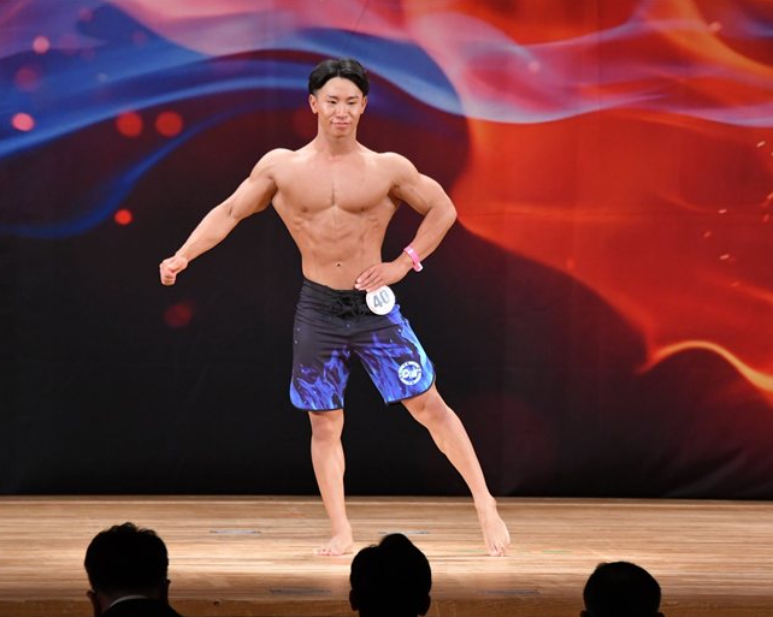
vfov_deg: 5.7
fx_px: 6220
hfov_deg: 7.1
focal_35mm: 272
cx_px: 393
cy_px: 308
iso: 3200
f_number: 5.6
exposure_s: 1/400
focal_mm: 160
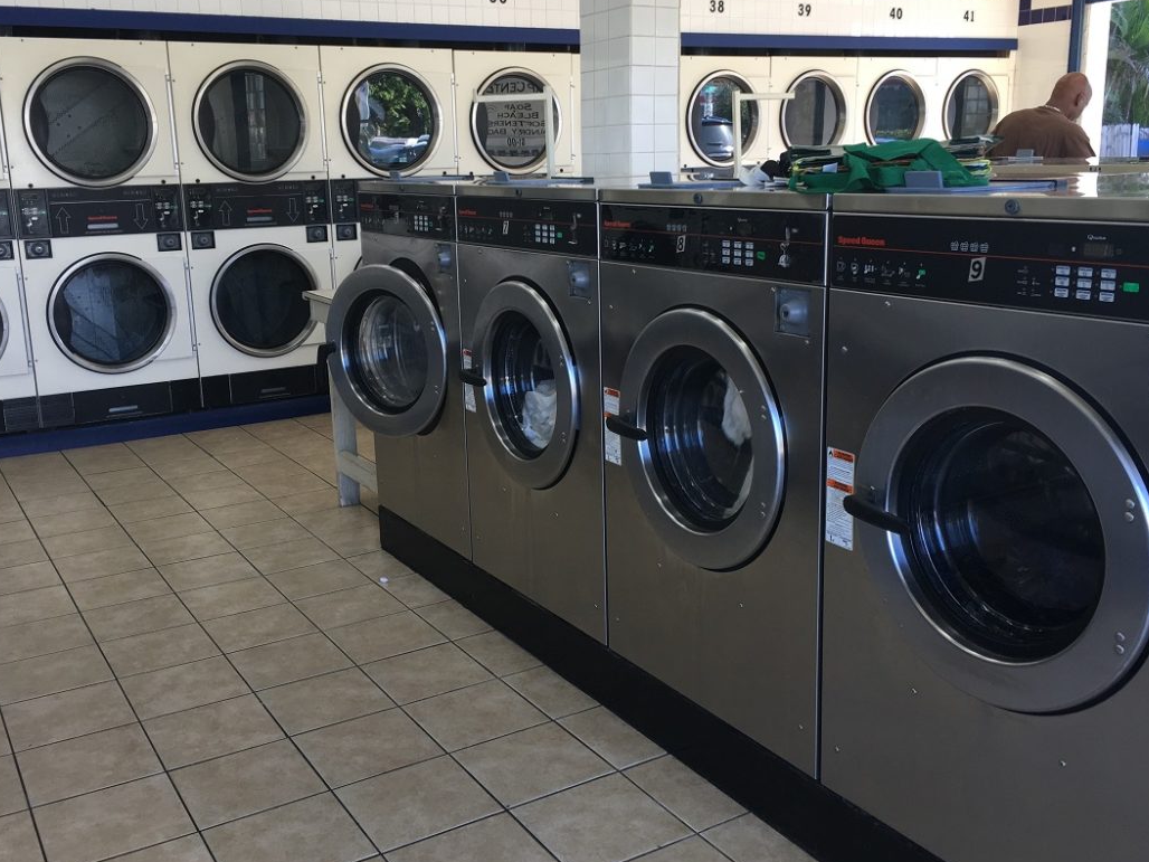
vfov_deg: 42.9
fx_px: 1095
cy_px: 384
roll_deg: +0.7
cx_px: 532
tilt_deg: -10.3
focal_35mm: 33
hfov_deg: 55.3
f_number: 2.2
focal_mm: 4.15
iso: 32
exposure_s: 1/100
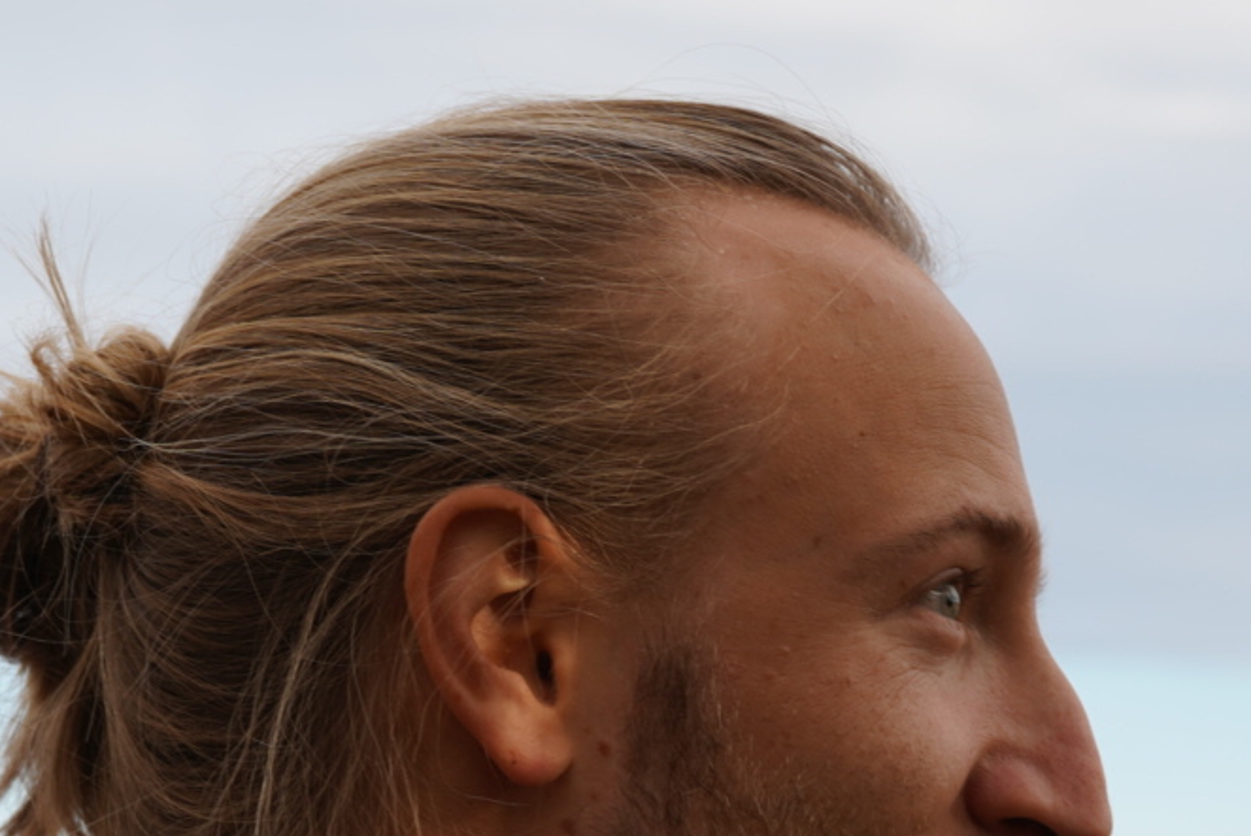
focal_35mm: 139
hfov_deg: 14.7
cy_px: 927
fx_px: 4833
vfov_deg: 9.8
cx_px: 560
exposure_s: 1/200
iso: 100
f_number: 6.3
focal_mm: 57
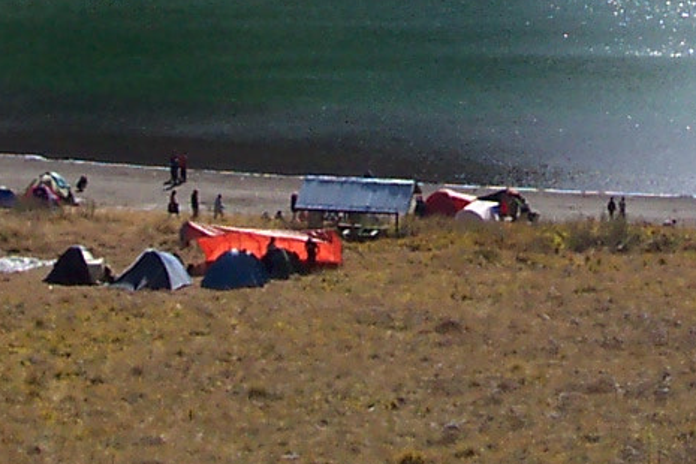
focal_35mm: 147
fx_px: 2842
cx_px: 578
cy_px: -341
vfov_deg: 9.0
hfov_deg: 13.9
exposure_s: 1/700
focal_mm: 8
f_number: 4.8
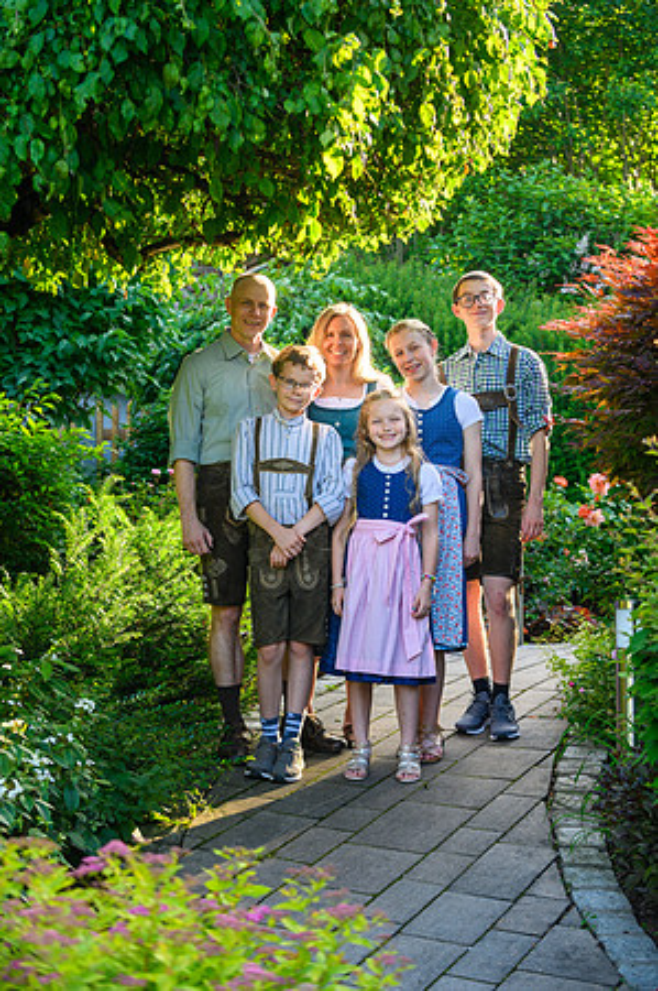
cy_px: 496
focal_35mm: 70
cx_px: 329
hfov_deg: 19.4
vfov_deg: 28.9
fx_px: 1923
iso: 400
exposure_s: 1/400
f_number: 4.5
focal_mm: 70
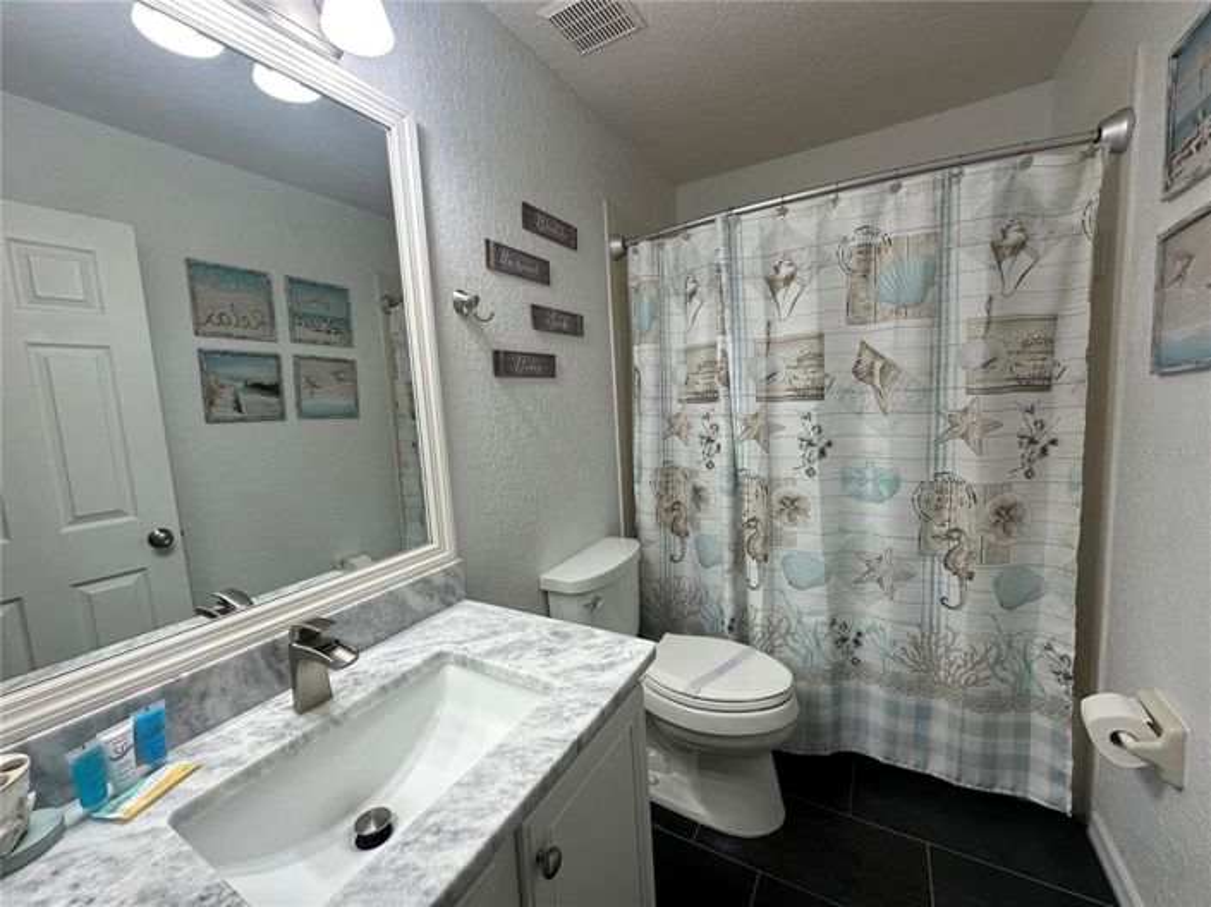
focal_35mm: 14
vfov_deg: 85.6
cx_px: 606
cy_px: 454
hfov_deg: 102.1
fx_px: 490
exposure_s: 1/120
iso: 100
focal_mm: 2.22
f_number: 2.2
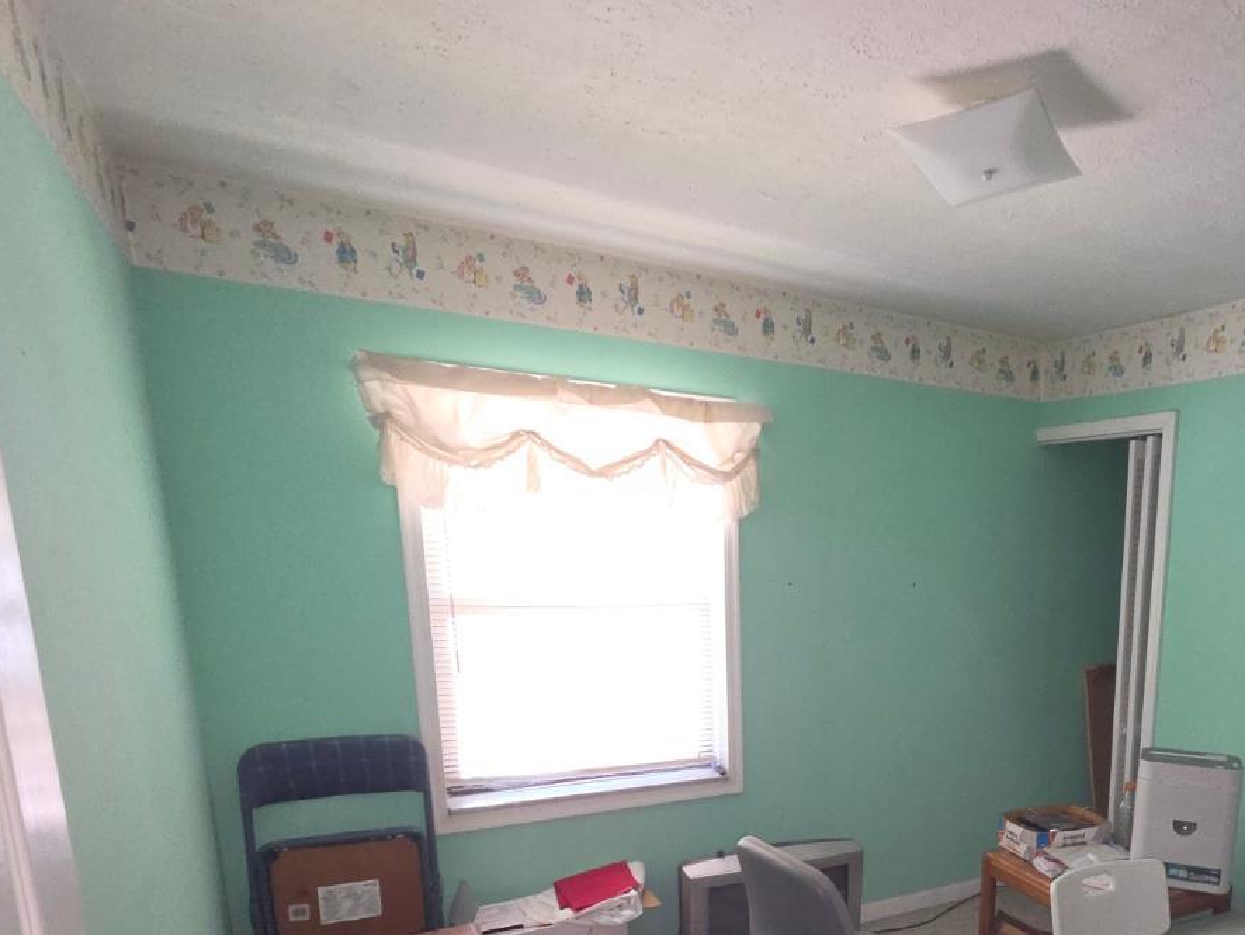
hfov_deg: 71.2
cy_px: 743
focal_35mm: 22
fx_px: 791
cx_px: 933
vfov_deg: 56.8
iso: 320
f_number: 2.2
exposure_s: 1/40
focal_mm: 2.2
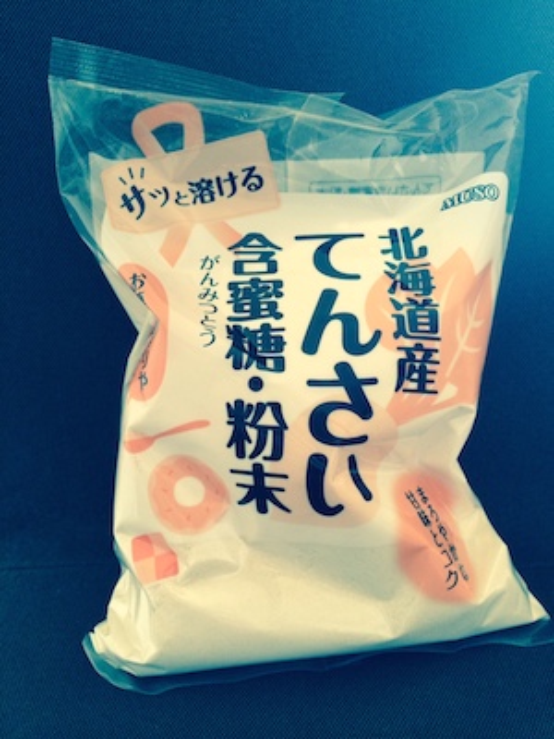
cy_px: 370
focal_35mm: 30
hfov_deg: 46.8
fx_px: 640
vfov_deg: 60.0
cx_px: 277
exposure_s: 1/30
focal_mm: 4.12
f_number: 2.2
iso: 125
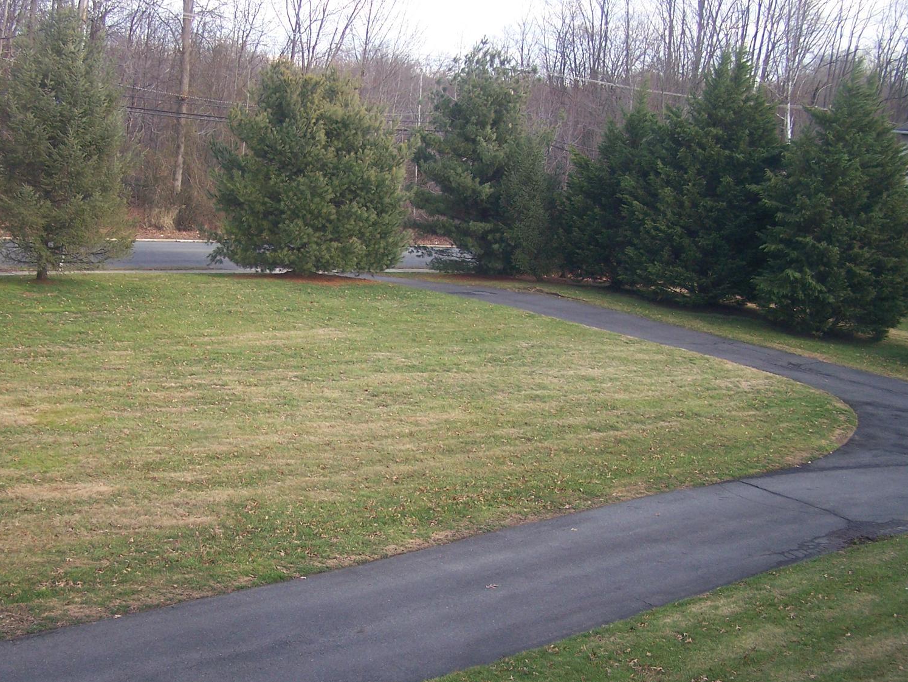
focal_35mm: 52
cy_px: 408
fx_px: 1365
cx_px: 376
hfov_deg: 36.7
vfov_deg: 28.0
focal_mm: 6.3
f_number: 2.8
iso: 80
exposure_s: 1/200
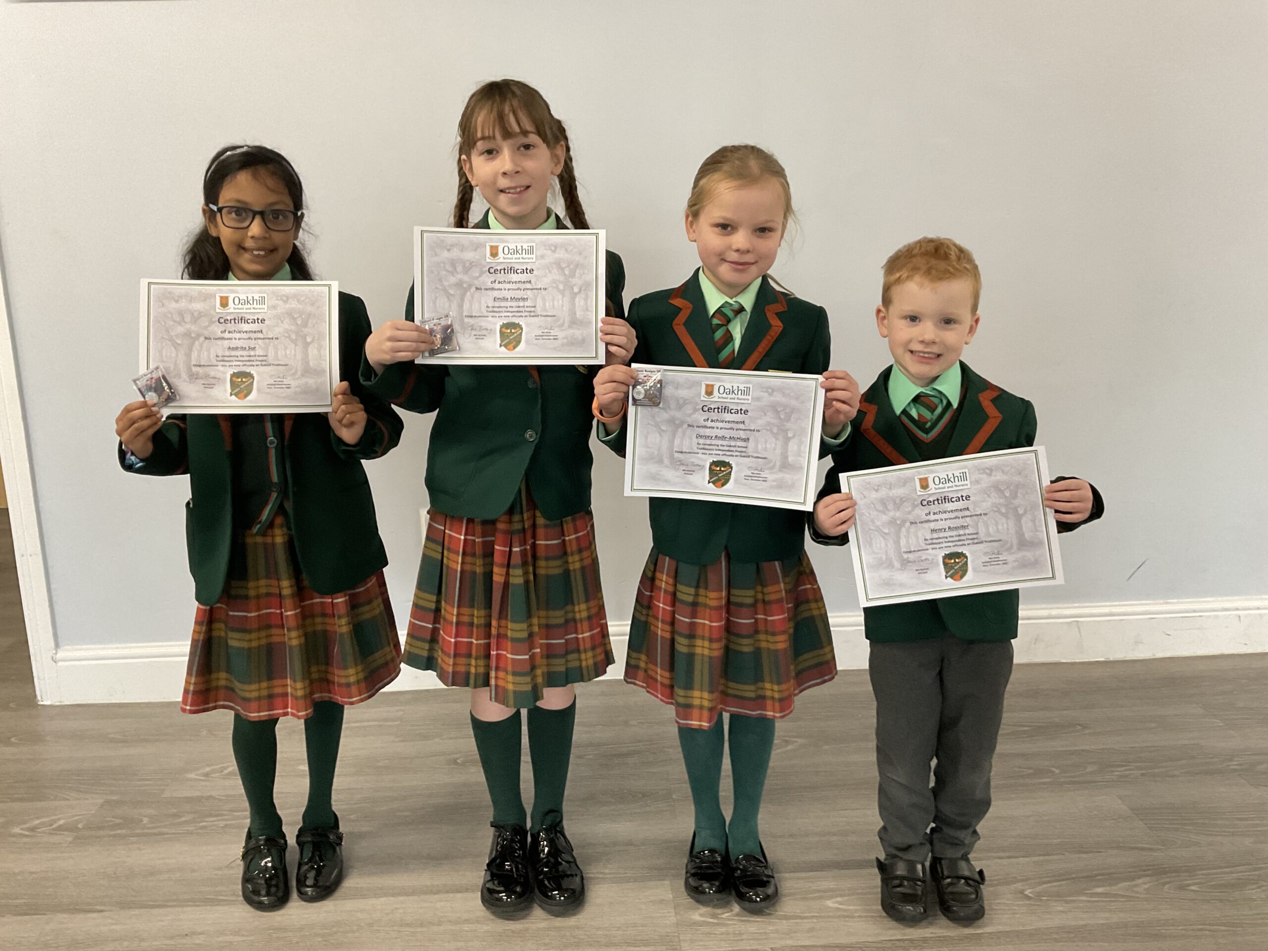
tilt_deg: -13.2
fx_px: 1062
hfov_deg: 61.7
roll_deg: +2.5
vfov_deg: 48.2
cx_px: 634
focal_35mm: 29
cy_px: 476
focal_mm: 3
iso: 160
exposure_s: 1/50
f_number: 1.8
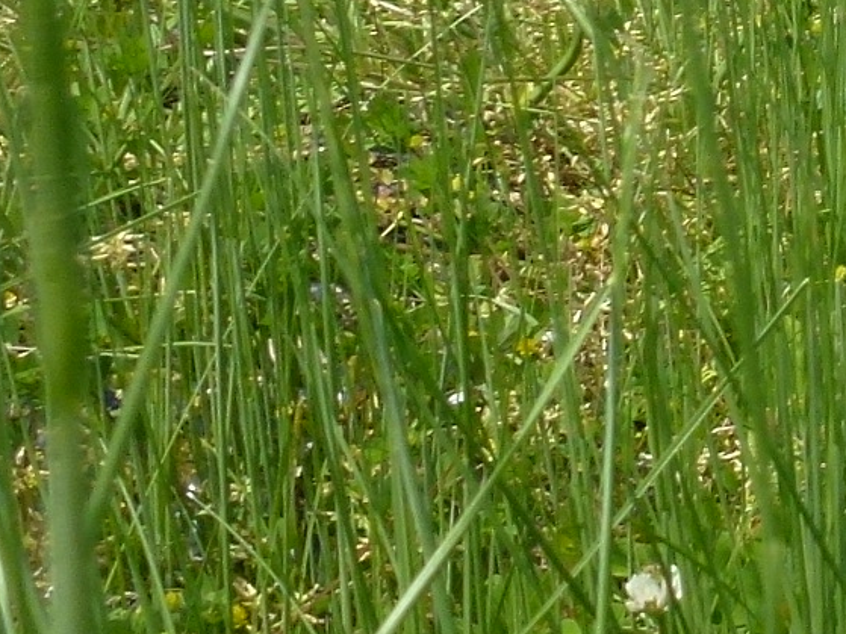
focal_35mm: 110
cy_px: -428
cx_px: 1700
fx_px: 2688
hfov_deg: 14.7
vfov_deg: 12.5
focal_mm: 4.3
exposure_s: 1/640
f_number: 4
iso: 100
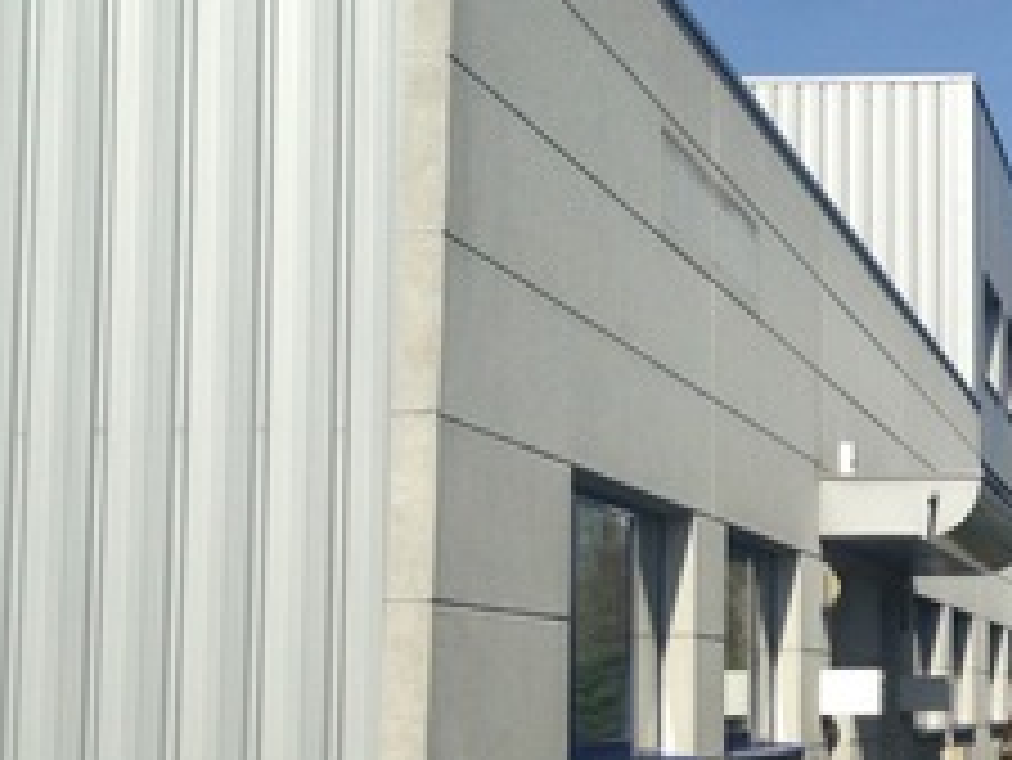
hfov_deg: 21.1
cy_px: 436
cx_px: 1120
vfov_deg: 16.8
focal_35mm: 88
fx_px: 2574
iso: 50
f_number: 2.4
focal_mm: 4.12
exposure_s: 1/3195
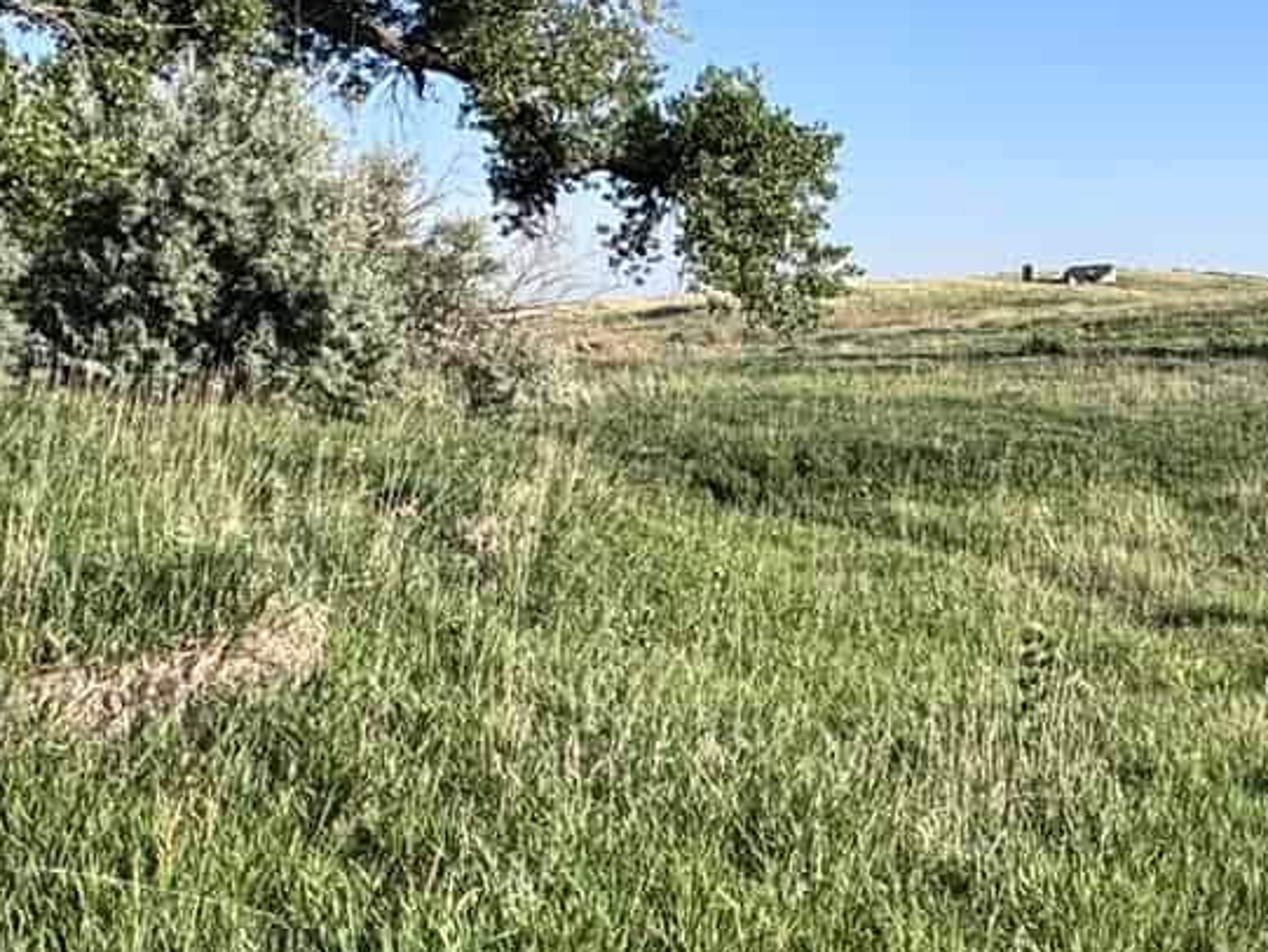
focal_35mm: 53
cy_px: 291
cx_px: 1341
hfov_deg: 32.5
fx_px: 1942
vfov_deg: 27.3
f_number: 2.2
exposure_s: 1/1323
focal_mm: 2.2
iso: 50
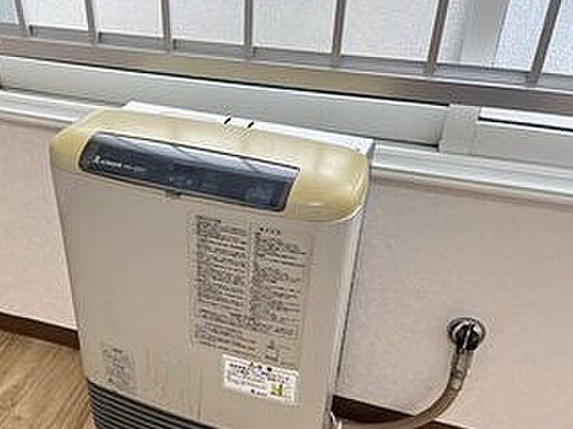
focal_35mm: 37
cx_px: 202
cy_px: 281
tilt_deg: -38.9
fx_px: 612
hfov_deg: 49.5
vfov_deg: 38.3
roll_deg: +2.1
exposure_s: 1/121
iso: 64
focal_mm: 5.1
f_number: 1.6
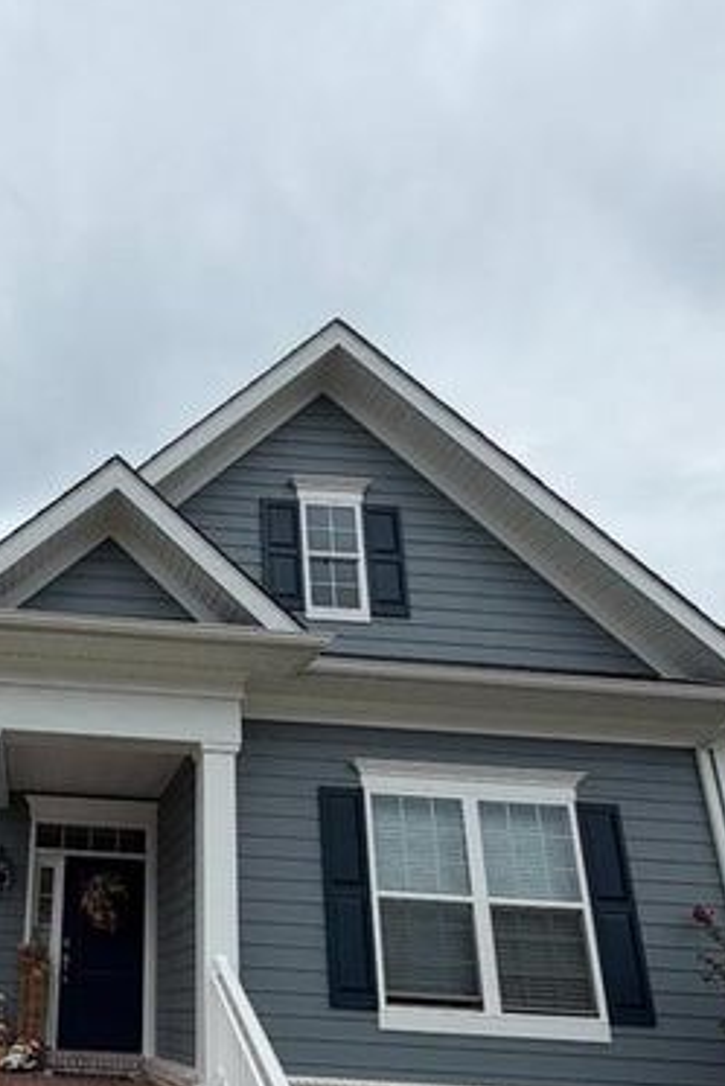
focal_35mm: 26
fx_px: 785
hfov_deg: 44.2
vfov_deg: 66.5
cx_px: 47
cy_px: 767
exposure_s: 1/1368
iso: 20
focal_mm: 2.22
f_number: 2.2
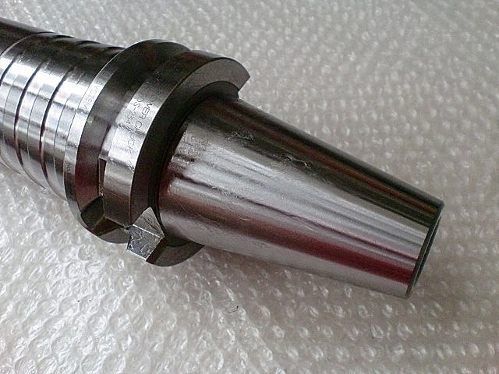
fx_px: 505
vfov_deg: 40.7
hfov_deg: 52.6
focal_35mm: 35
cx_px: 250
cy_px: 187
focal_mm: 6.3
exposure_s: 1/60
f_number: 3.1
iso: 640
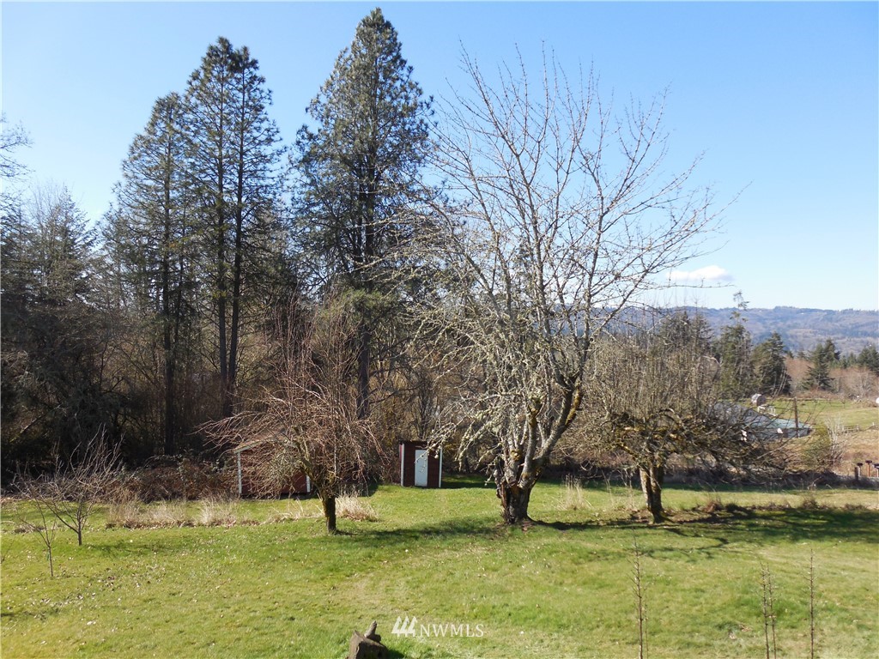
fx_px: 660
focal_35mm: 26
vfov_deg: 53.1
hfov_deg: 67.3
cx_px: 440
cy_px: 330
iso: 125
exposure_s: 1/640
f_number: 3.5
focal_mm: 4.6
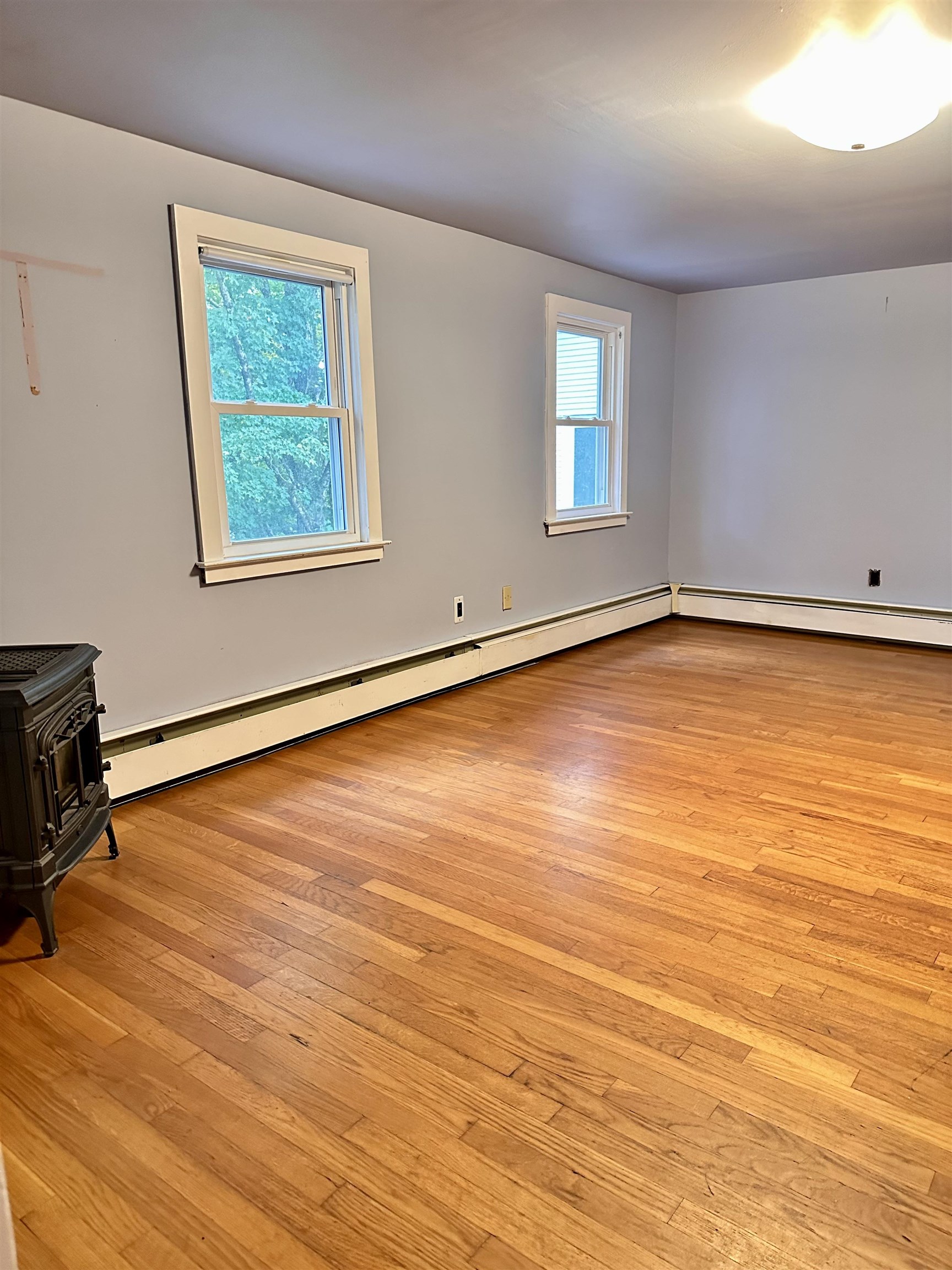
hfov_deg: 56.8
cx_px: 476
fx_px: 880
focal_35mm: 24
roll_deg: -0.7
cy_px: 635
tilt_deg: -11.7
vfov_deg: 71.6
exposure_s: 1/40
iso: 800
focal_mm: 6.86
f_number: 1.78
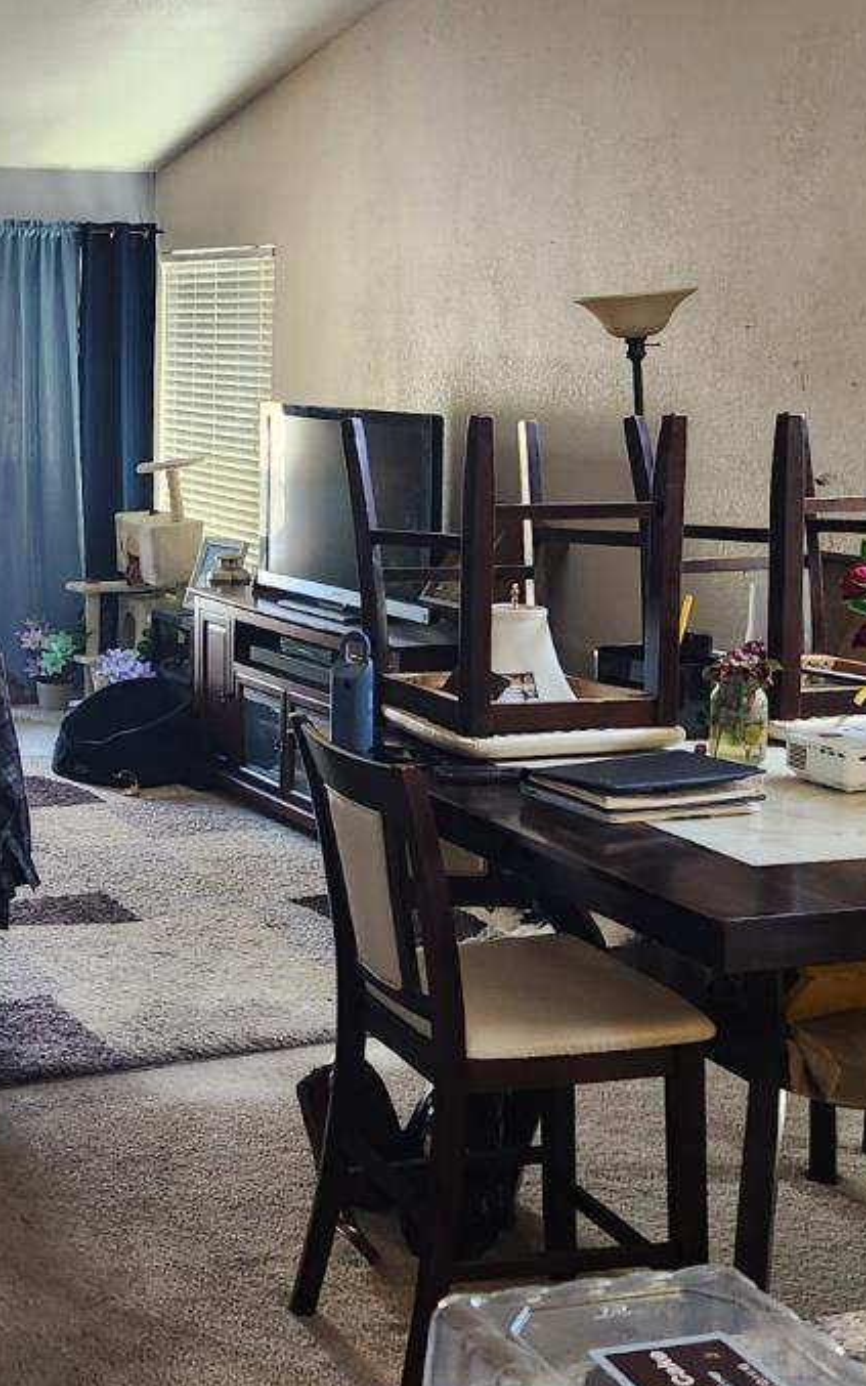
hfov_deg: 23.2
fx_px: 2040
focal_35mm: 54
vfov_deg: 37.2
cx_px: 39
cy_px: 494
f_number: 1.8
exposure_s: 1/120
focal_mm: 5.4
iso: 400
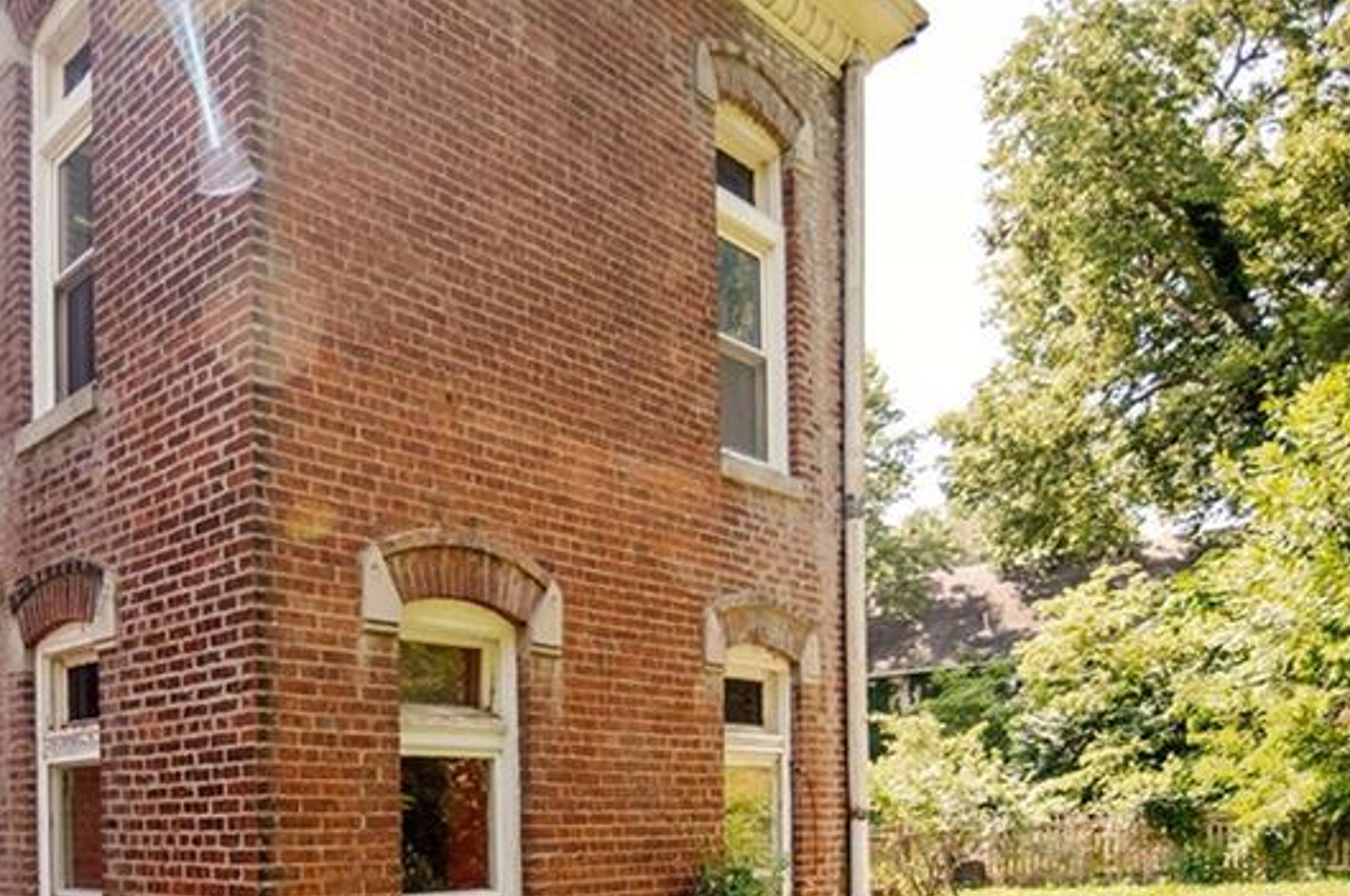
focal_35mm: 31
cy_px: 822
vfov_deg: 38.9
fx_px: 1161
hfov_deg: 58.1
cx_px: 388
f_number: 2.8
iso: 100
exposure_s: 1/2000
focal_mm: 16
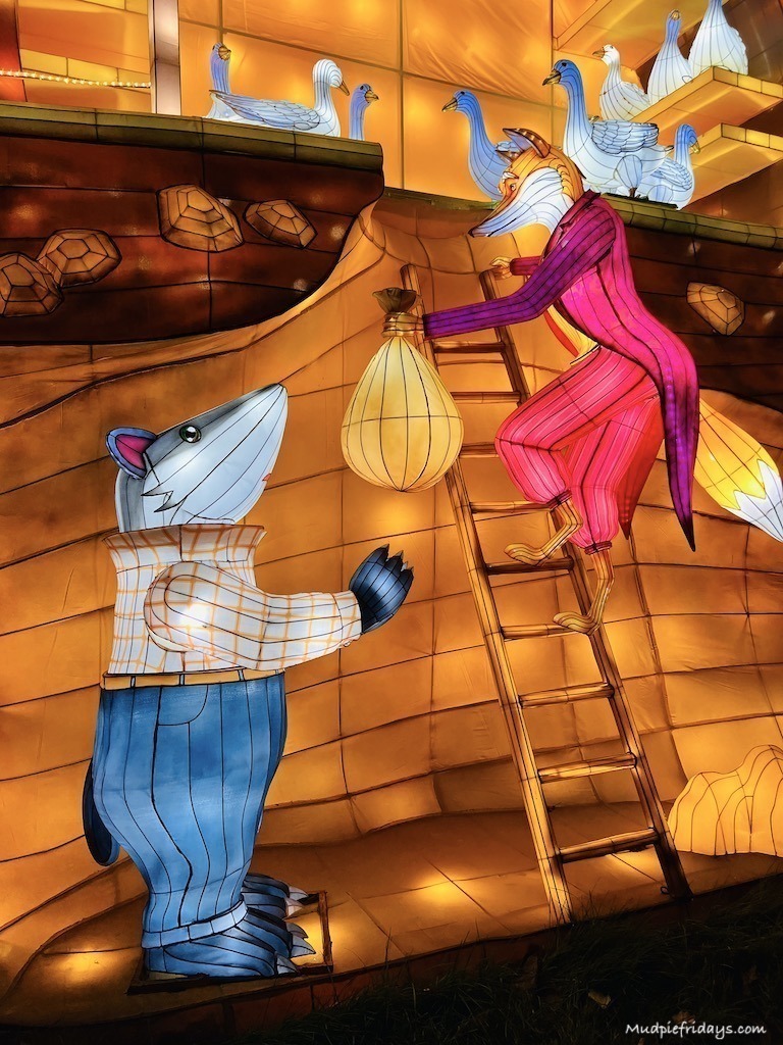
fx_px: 784
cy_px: 522
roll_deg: +2.1
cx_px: 392
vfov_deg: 67.3
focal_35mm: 26
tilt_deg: +0.0
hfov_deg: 53.1
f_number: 1.5
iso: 100
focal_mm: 5.7
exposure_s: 1/100
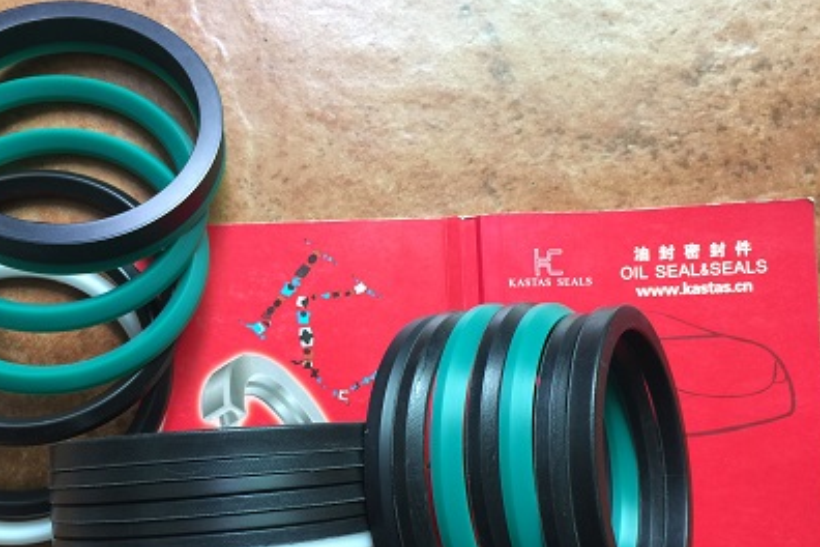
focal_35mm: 39
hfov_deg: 49.5
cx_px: 371
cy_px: 369
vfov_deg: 33.9
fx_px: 888
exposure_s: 1/17
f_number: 2.2
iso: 40
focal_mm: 4.15
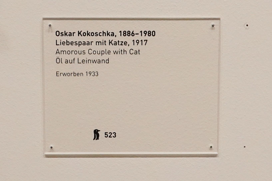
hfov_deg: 73.7
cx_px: 136
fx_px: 181
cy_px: 90
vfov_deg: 53.1
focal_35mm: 24
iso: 3200
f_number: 7.1
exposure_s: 1/80
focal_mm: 24
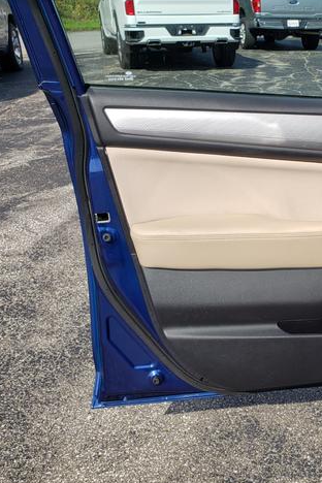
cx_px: 308
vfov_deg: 51.9
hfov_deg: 33.4
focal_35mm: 37
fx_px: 496
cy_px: 247
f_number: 2.4
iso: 50
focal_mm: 4.3
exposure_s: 1/1182
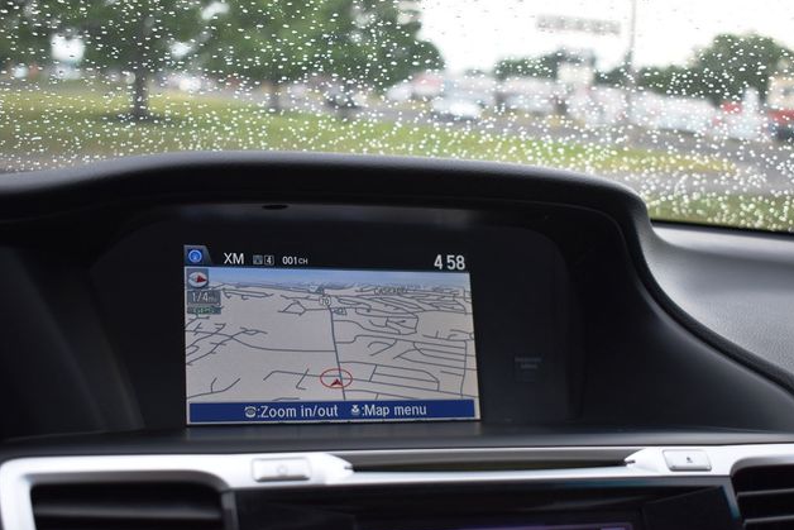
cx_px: 403
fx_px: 1147
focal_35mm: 52
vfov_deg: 26.0
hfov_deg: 38.2
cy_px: 269
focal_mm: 34
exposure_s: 1/250
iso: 450
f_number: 4.5
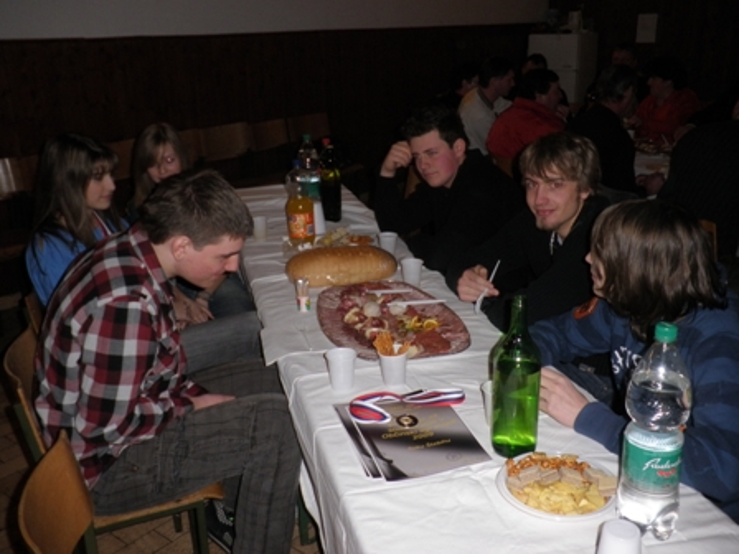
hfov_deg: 51.4
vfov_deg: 39.7
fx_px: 769
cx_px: 370
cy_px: 277
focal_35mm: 36
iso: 160
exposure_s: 1/30
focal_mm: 6.3
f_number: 3.5
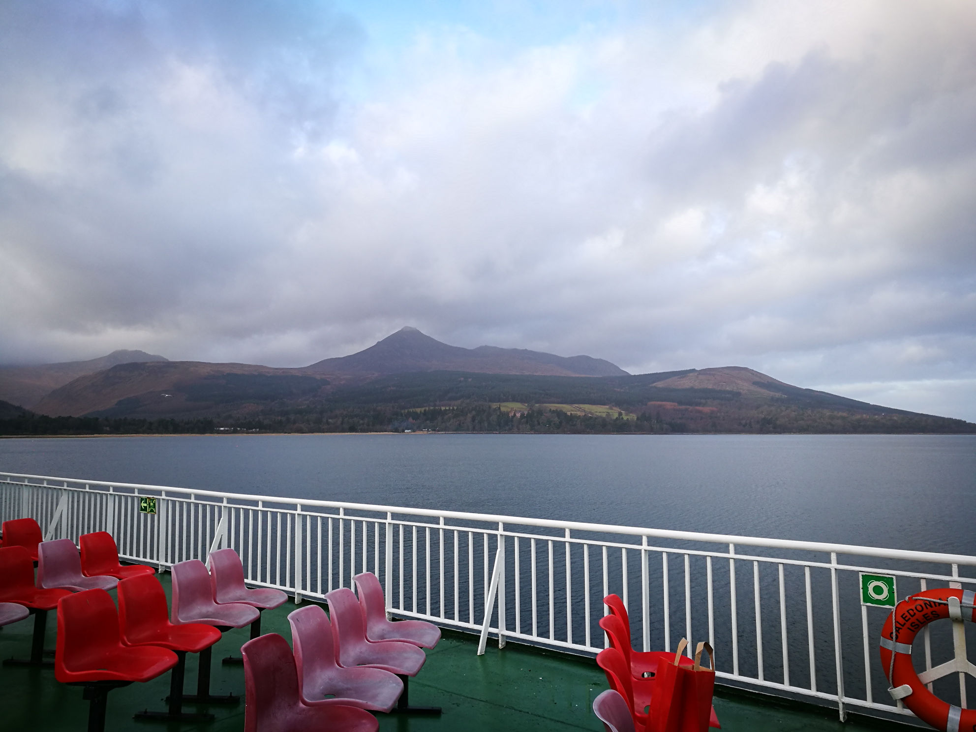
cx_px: 488
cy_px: 366
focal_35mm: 27
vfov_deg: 51.4
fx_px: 761
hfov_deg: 65.3
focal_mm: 4.5
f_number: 2.2
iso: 50
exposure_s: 1/190
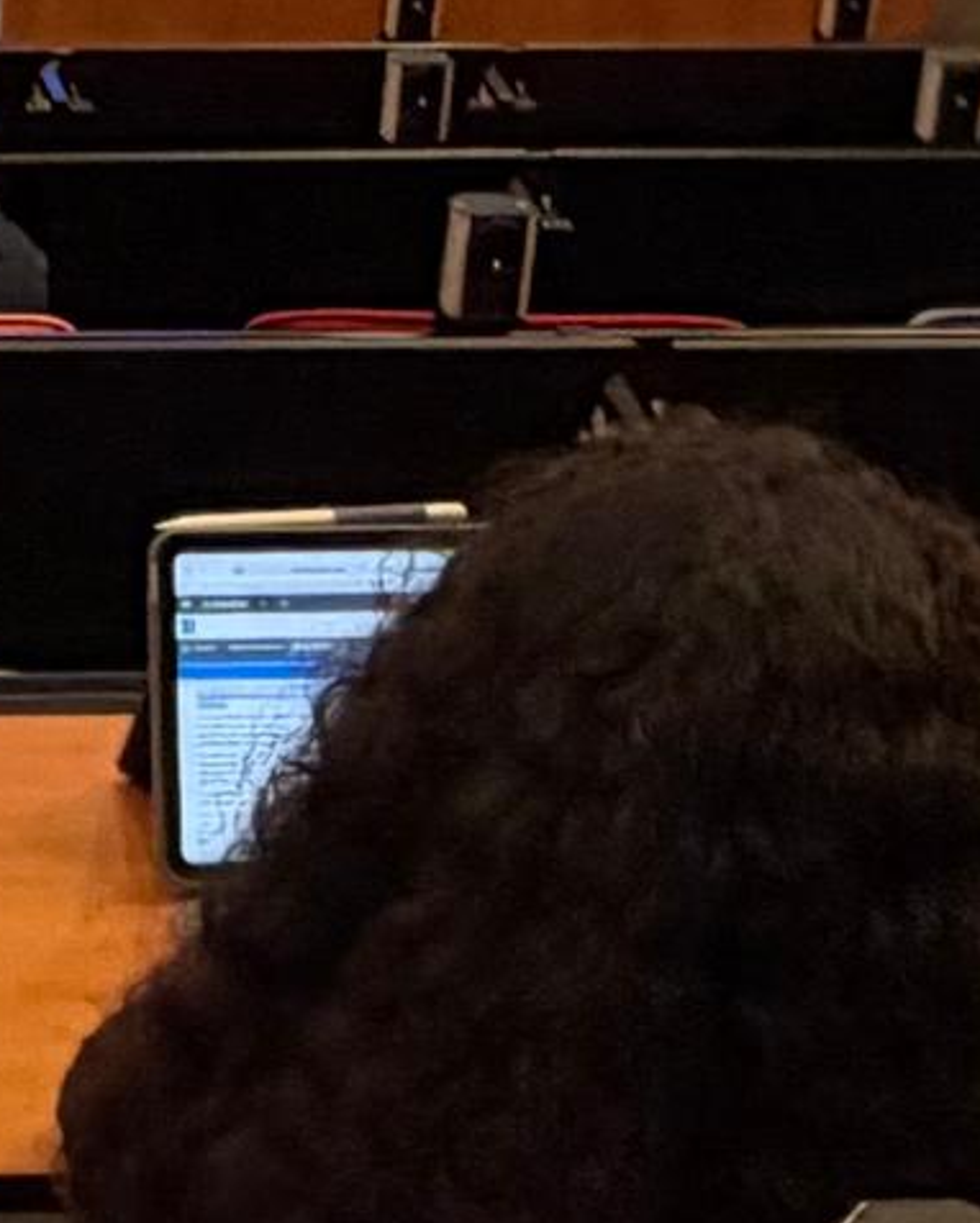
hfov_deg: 12.9
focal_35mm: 110
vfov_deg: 16.9
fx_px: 3986
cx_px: -695
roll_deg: -0.7
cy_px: -144
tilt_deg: -16.1
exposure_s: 1/50
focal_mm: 2.22
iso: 250
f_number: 2.2
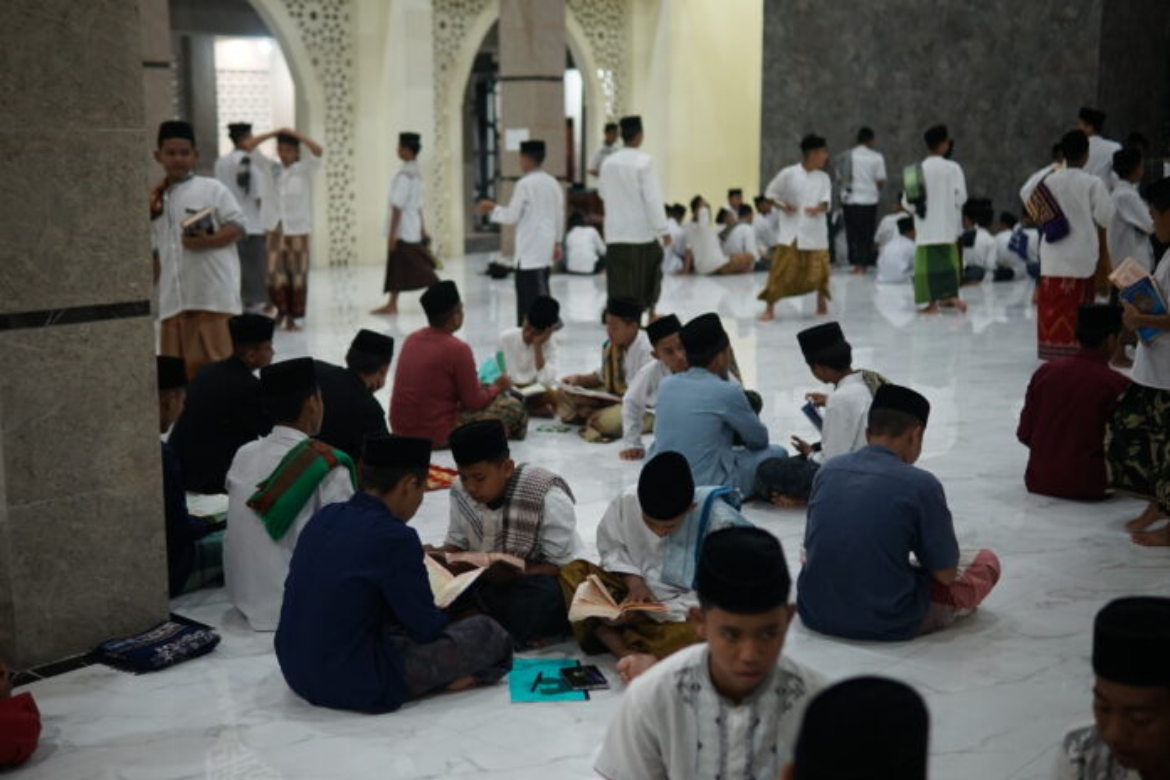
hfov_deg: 43.6
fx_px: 1462
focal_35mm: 45
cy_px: 390
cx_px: 585
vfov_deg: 29.9
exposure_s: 1/160
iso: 640
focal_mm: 30
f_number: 1.4
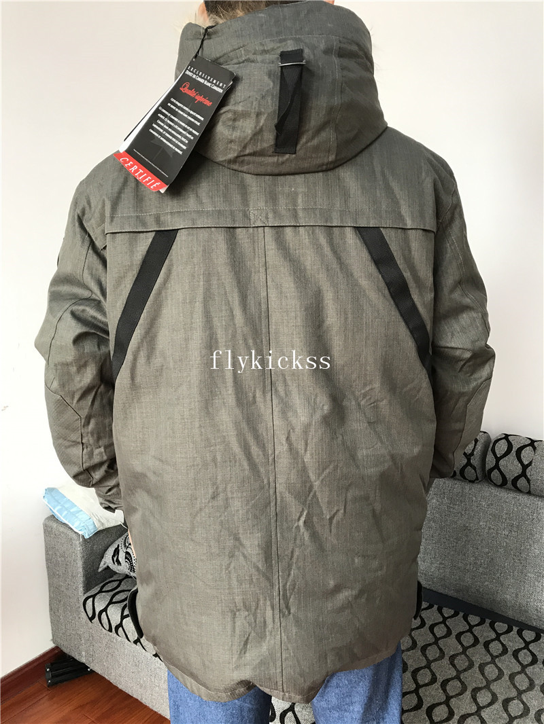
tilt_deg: -10.5
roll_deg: -0.3
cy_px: 362
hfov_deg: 49.8
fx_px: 586
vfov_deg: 63.4
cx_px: 272
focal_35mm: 28
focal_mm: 3.99
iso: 32
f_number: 1.8
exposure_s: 1/20
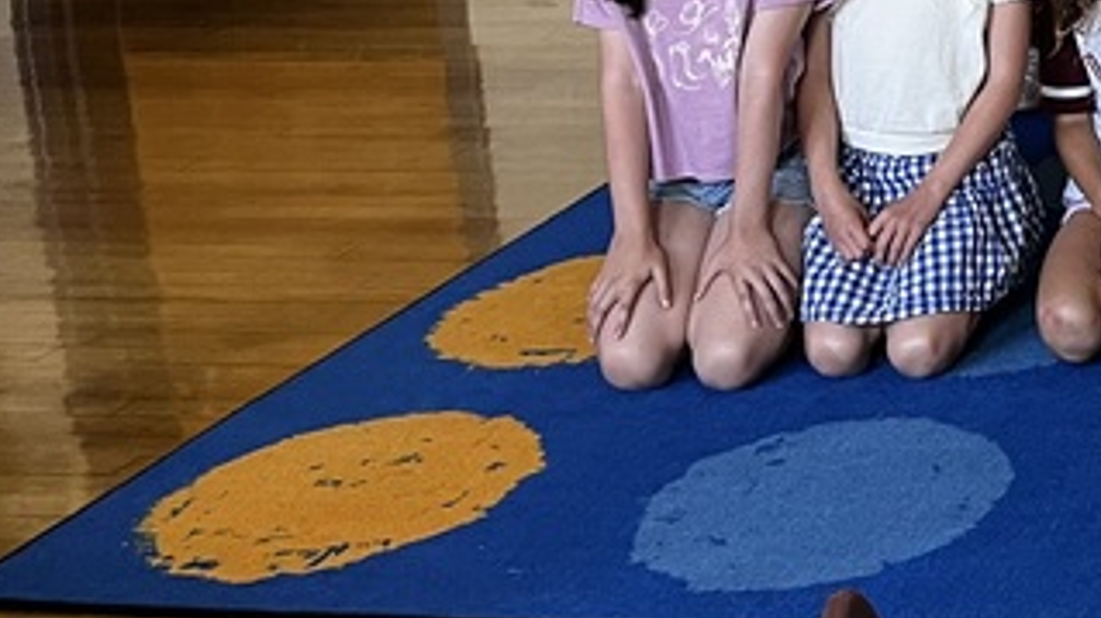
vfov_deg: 12.8
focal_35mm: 91
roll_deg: +1.7
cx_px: 1719
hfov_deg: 19.8
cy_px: -231
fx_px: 2655
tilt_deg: -10.0
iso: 125
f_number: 1.6
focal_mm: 5.1
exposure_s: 1/60
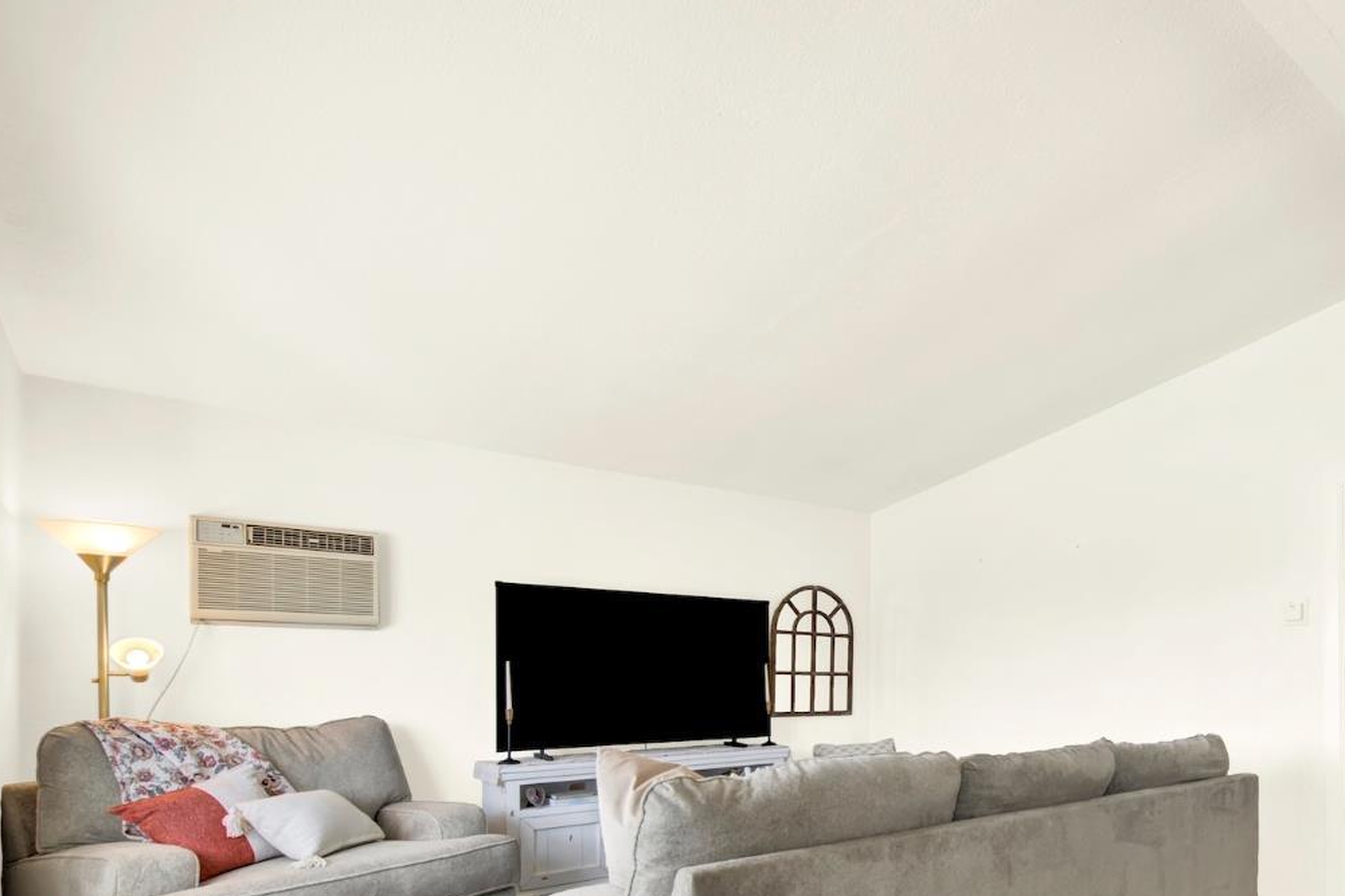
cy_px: 662
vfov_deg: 56.8
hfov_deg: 76.6
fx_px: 784
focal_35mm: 21
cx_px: 969
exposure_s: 1/2.5
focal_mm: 14
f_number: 13
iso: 100
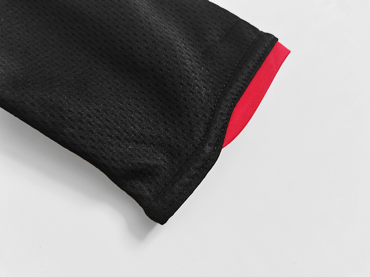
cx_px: 185
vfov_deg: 53.1
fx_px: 278
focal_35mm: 26
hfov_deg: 67.3
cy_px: 138
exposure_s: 1/100
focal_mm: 5.58
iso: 160
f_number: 1.8
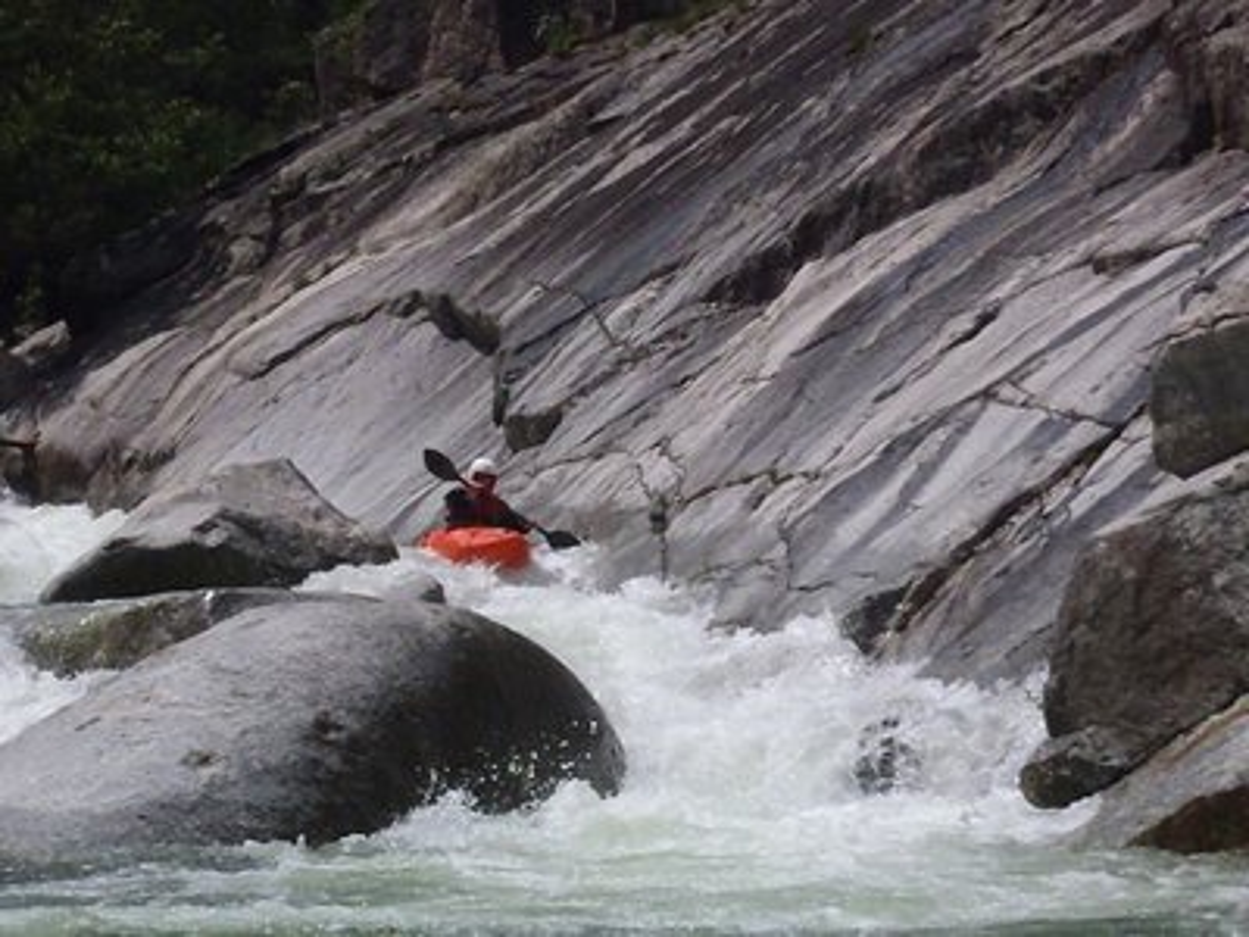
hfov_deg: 16.7
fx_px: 4258
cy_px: 468
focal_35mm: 118
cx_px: 624
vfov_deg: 12.6
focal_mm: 21.22
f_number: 14
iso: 800
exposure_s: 1/800
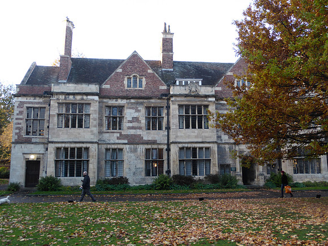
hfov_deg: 58.4
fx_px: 294
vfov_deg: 45.4
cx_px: 164
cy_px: 123
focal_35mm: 31
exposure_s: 1/60
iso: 160
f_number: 3.6
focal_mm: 5.4
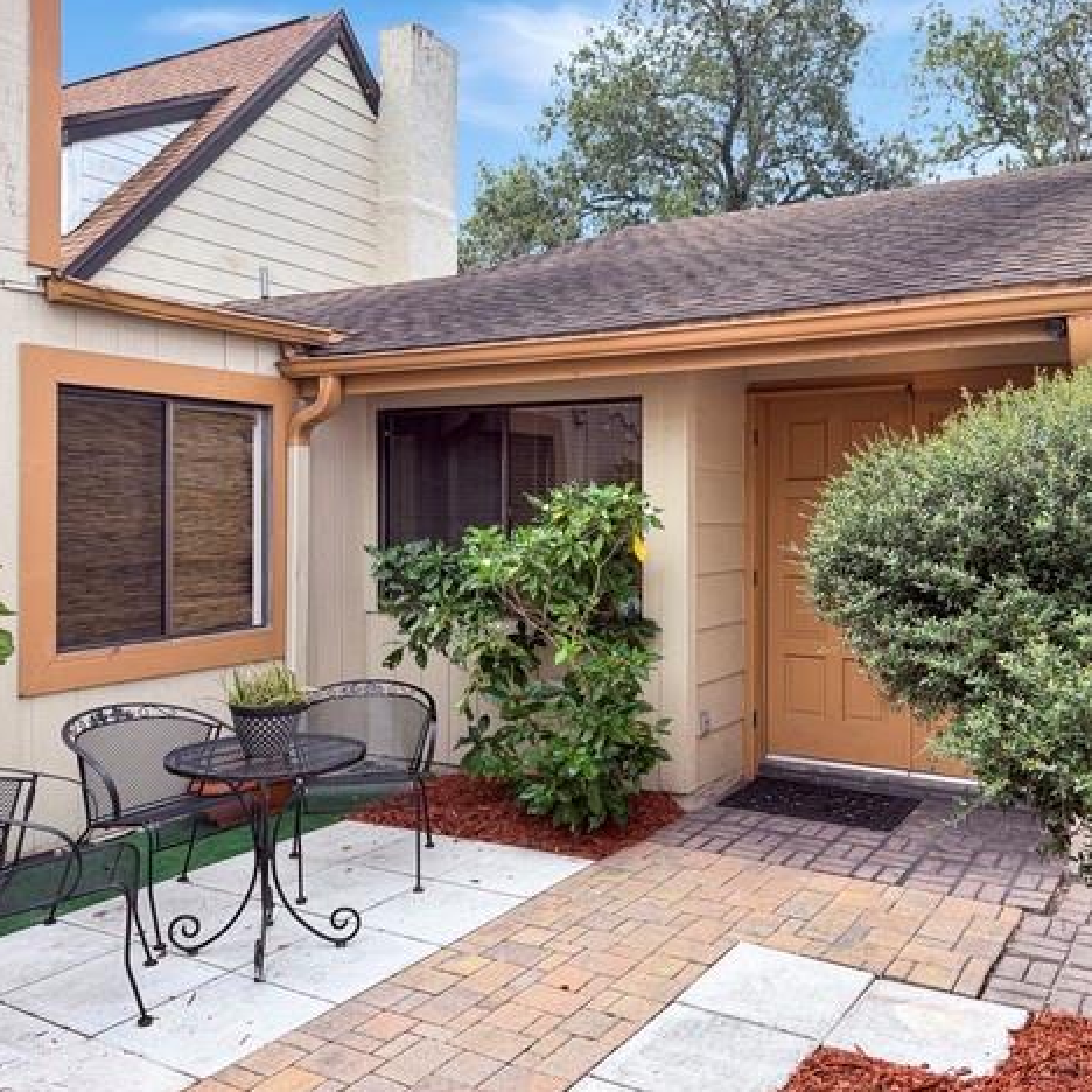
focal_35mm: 29
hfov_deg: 55.1
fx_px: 1035
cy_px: 553
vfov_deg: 55.6
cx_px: 665
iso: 100
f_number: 1.78
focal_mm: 6.76
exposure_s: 1/2445
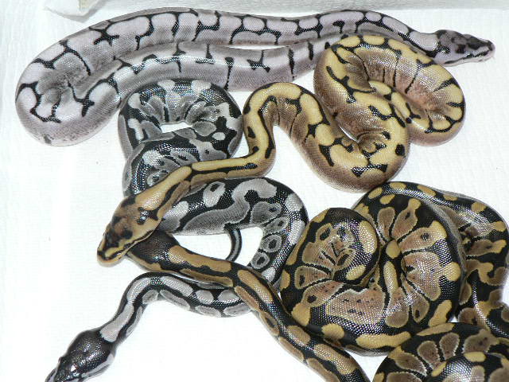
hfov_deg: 26.7
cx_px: 254
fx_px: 1073
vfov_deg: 20.2
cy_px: 191
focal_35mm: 73
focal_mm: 12.2
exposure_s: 1/60
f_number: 3.2
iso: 100
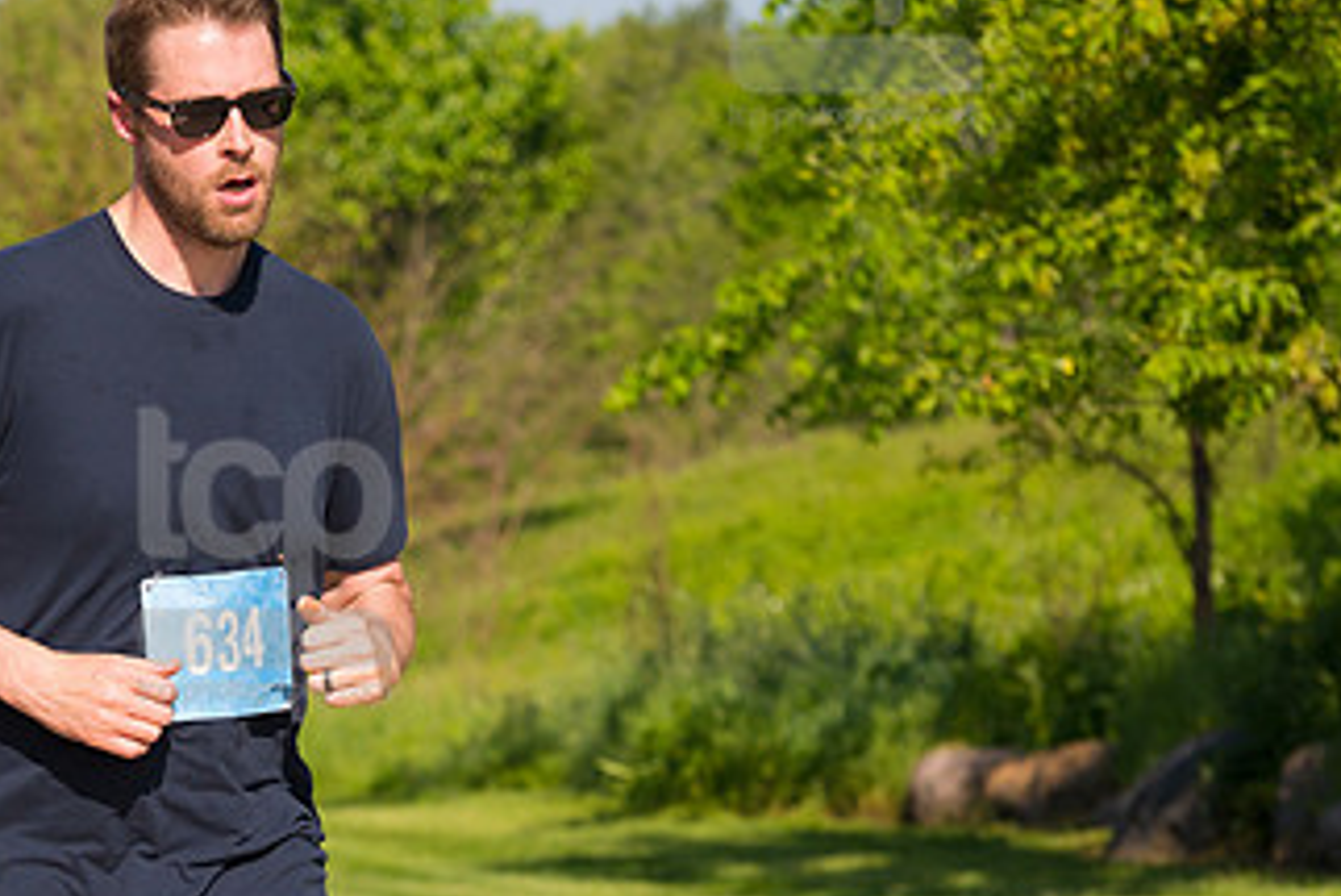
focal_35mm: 202
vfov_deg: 6.8
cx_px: 267
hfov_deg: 10.2
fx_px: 7528
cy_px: 556
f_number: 5.6
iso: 400
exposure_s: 1/2000
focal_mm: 112
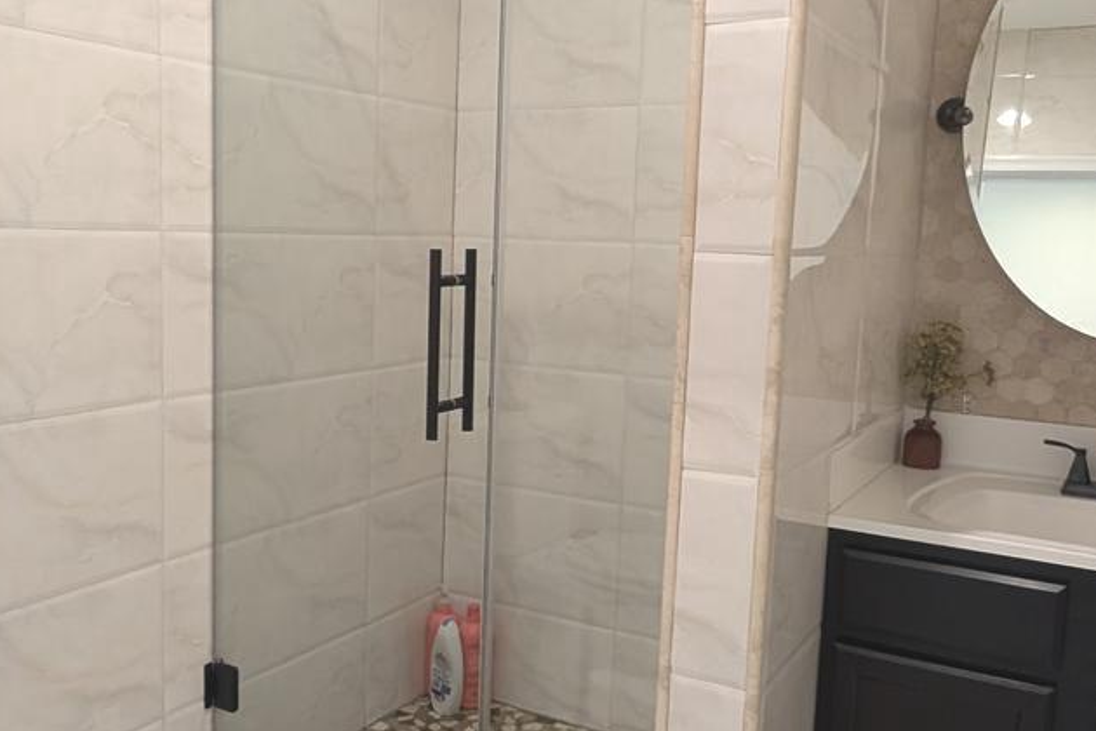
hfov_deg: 57.2
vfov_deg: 40.0
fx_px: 1005
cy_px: 374
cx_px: 513
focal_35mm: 33
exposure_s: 1/24
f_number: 2.2
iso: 132
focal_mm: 1.95
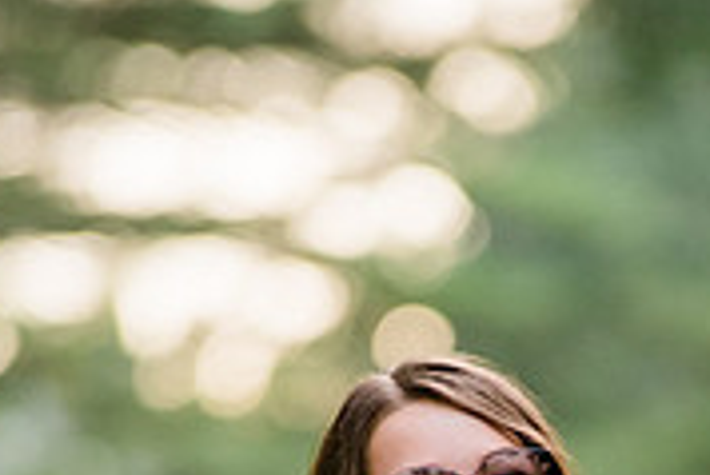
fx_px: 12830
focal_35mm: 650
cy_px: 724
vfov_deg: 2.1
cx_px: 523
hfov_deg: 3.2
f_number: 2.8
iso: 800
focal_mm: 200
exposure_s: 1/320
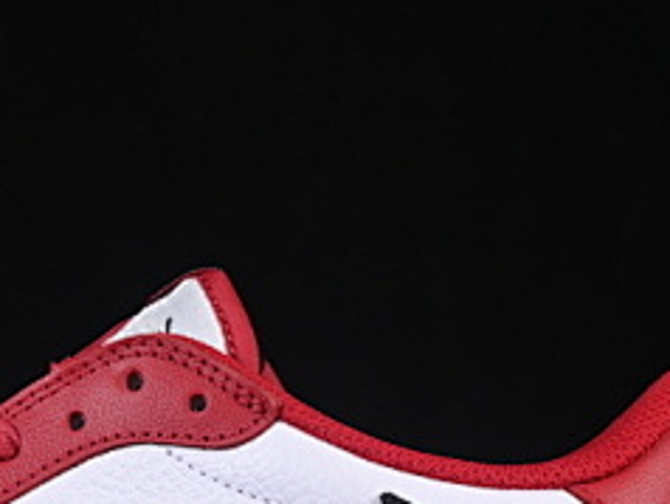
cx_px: 45
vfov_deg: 6.1
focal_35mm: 242
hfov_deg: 8.1
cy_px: 415
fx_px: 4689
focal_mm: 50
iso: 160
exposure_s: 1/80
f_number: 8
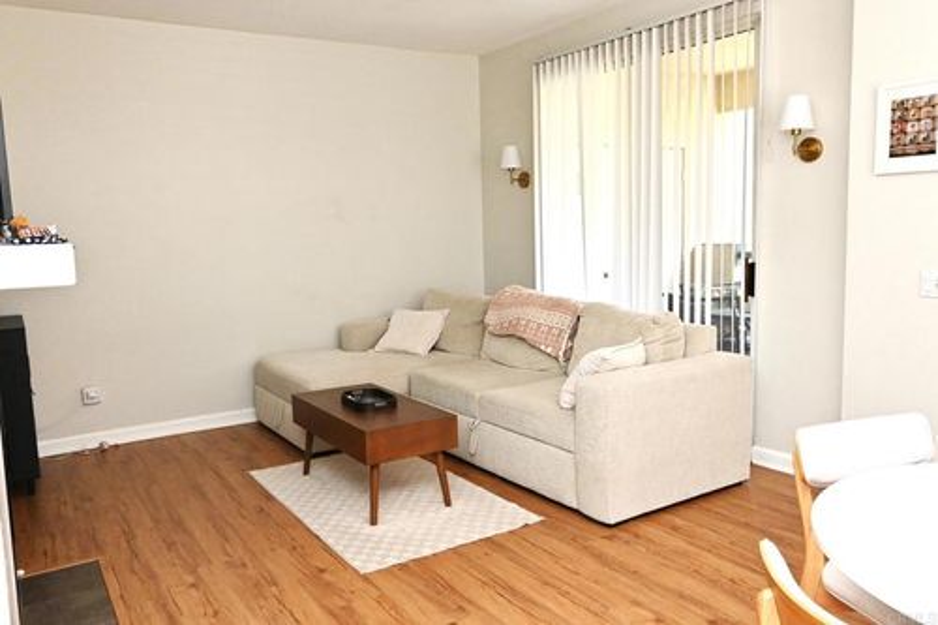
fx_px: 762
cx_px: 469
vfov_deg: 44.6
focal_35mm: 29
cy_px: 312
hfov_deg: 63.2
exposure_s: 1/200
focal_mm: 19.5
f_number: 6.3
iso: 1800
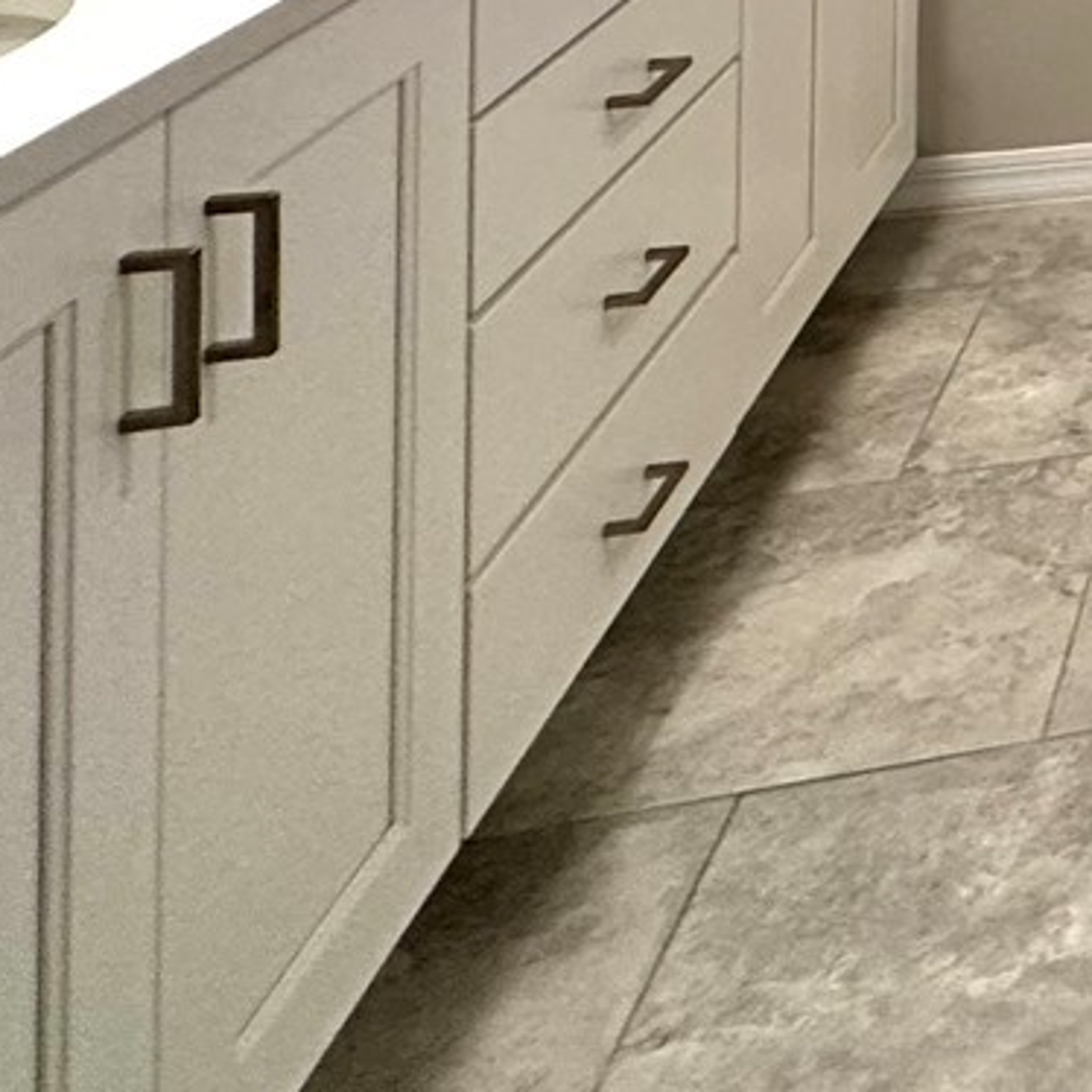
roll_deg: -1.7
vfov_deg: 24.1
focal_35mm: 53
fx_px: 1892
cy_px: -613
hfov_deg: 20.6
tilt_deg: -0.2
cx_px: 2038
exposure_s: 1/120
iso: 250
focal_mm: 2.22
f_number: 2.2
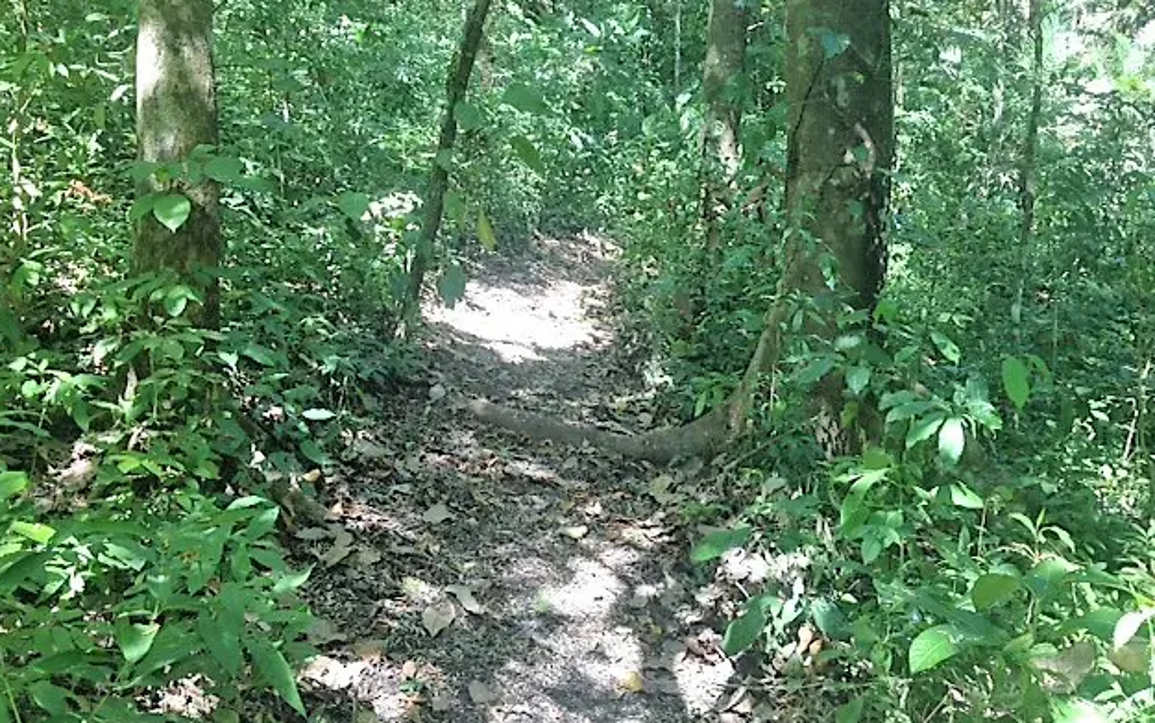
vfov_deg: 33.6
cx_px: 584
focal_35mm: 38
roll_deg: +1.6
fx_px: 1196
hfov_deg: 51.5
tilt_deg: -13.1
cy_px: 361
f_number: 2.4
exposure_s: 1/60
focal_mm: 4.28
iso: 50
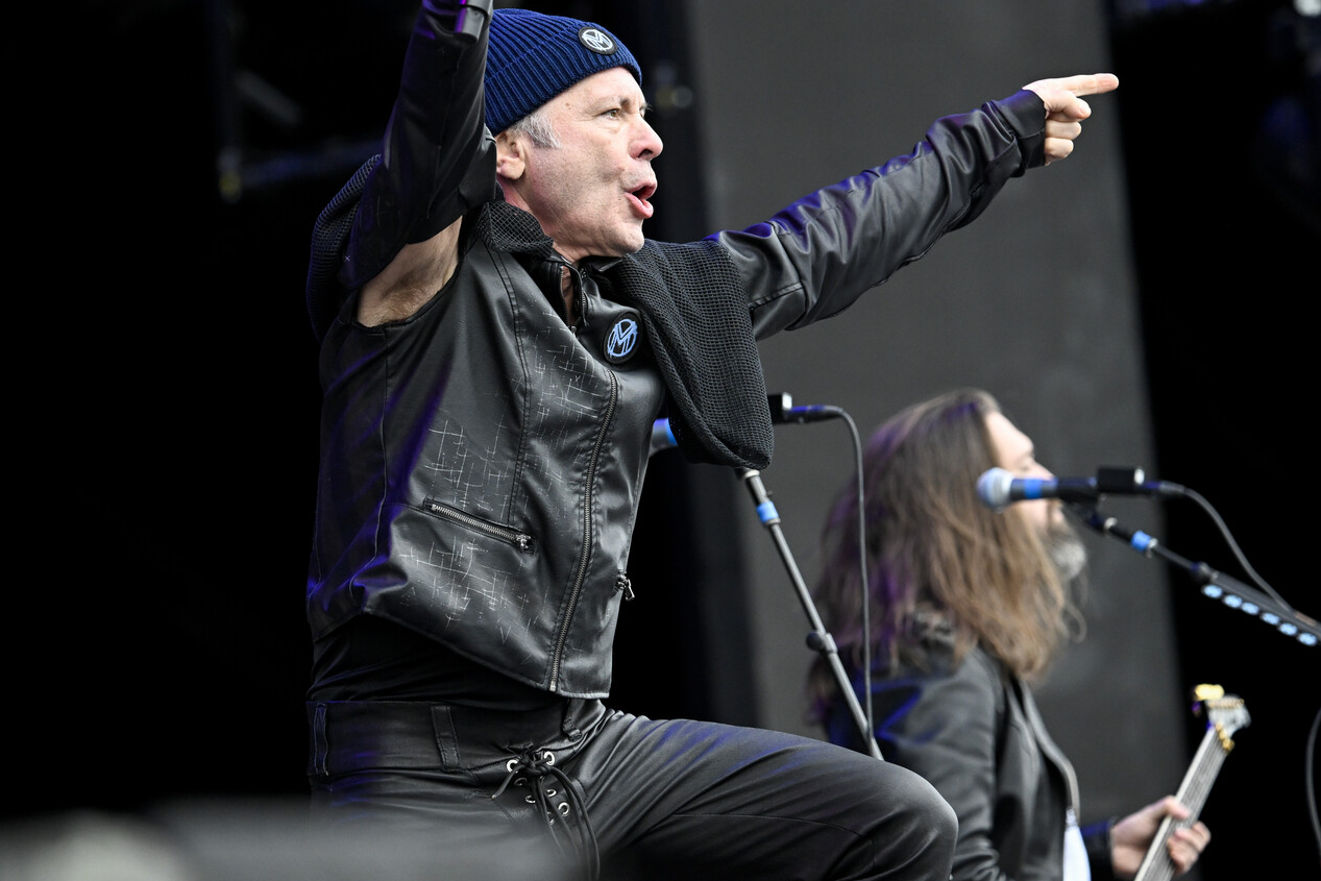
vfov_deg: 4.5
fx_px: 11119
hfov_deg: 6.8
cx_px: 610
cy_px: 360
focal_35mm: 303
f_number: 5
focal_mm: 240
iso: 2000
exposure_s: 1/1000
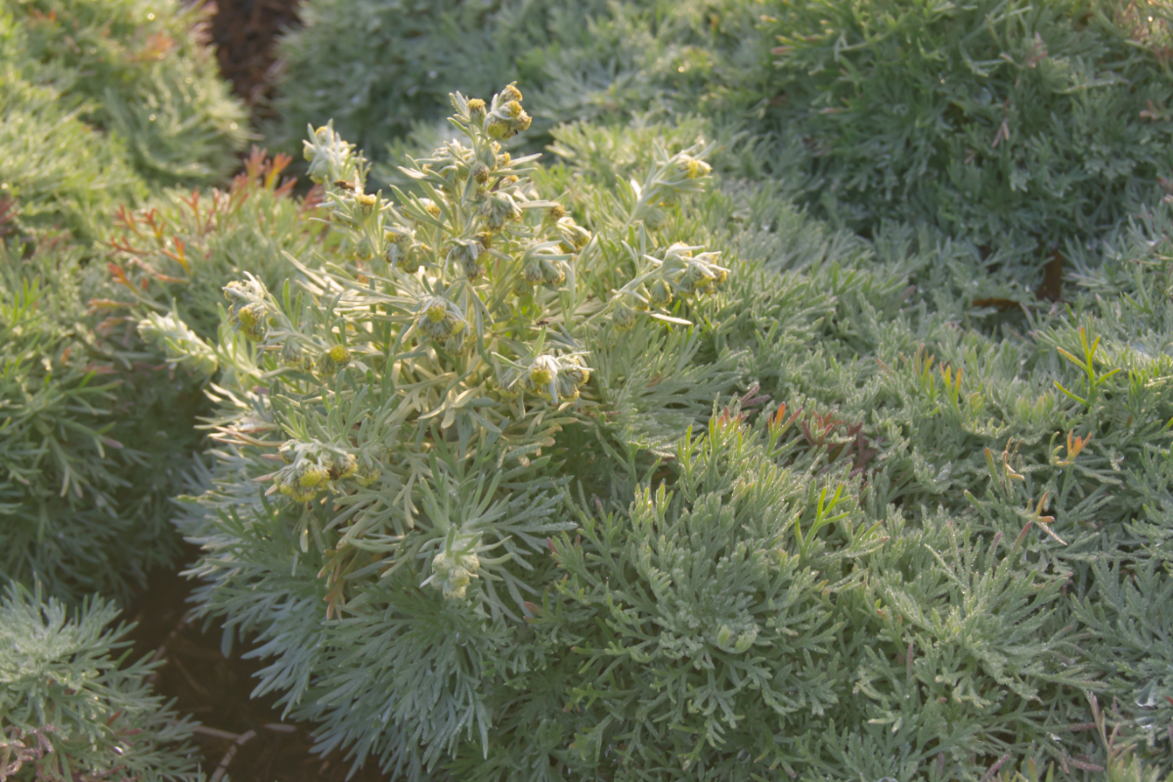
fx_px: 2688
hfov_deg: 24.6
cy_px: 391
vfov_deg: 16.6
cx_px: 586
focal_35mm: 82
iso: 640
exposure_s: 1/100
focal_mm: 55
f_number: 13
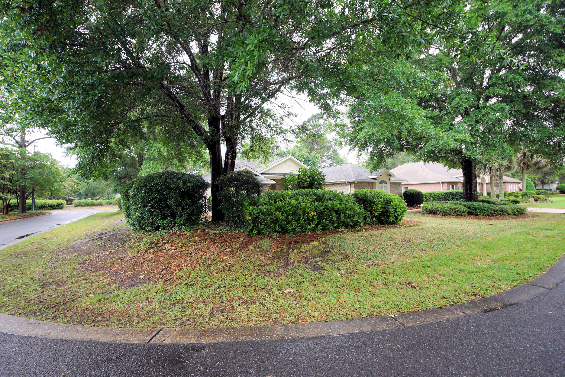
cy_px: 188
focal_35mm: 15
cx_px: 282
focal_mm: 10
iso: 125
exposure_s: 1/60
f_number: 4
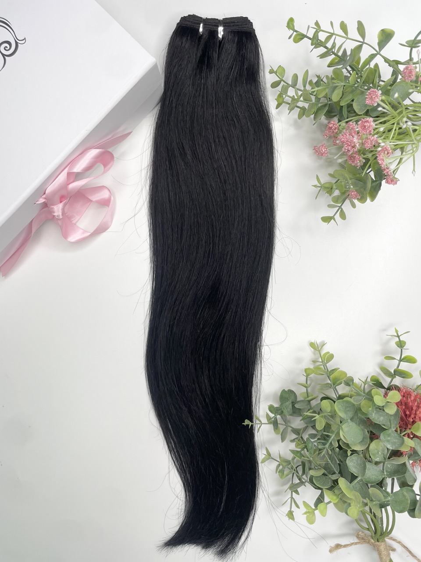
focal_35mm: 26
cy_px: 281
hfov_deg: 53.1
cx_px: 210
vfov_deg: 67.3
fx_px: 422
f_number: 1.6
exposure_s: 1/198
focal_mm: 4.2
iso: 32
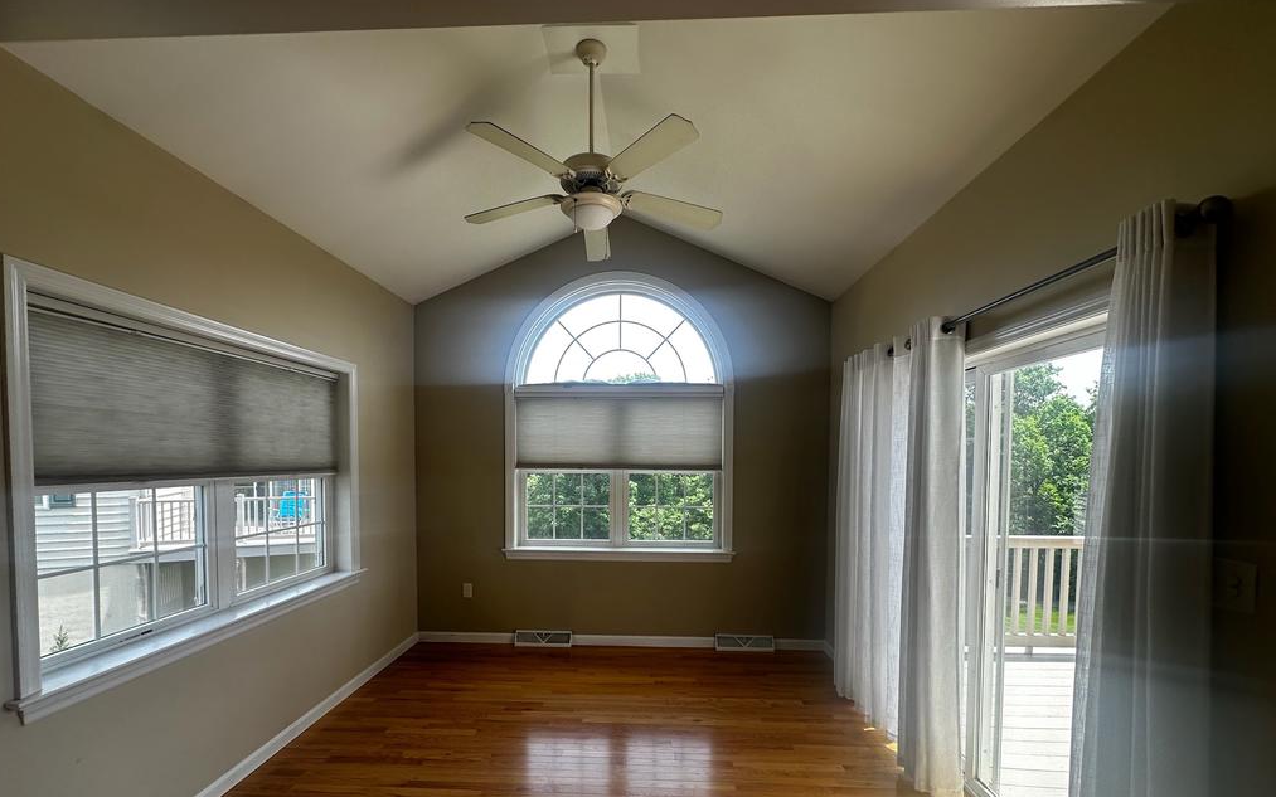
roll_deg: -0.4
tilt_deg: -1.7
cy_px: 476
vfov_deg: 74.0
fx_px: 522
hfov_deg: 101.5
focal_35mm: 15
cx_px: 632
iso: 40
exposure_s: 1/150
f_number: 2.2
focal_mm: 2.22
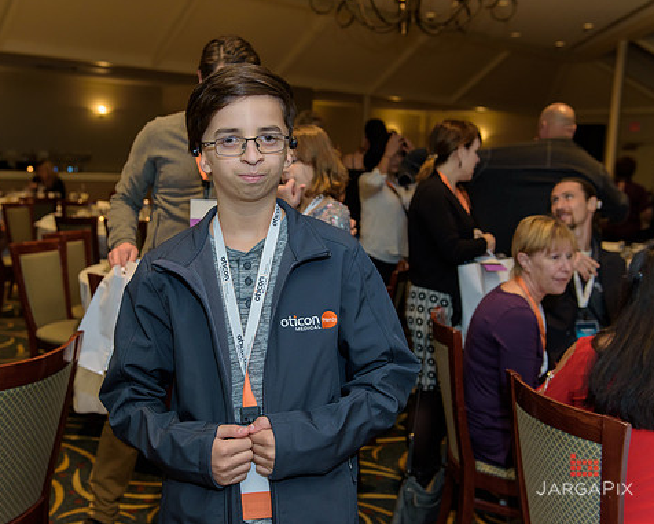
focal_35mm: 40
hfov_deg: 45.6
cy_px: 259
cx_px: 269
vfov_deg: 37.3
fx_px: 774
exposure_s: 1/125
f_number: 3.2
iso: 1250
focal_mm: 35
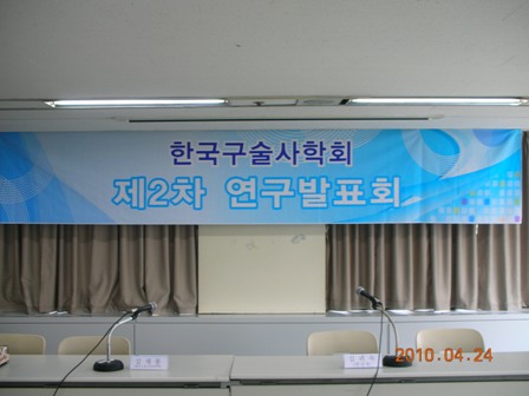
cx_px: 264
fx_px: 703
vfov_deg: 31.5
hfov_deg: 41.2
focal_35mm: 46
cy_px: 198
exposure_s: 1/26.3
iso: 50
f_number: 3.5
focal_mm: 7.7
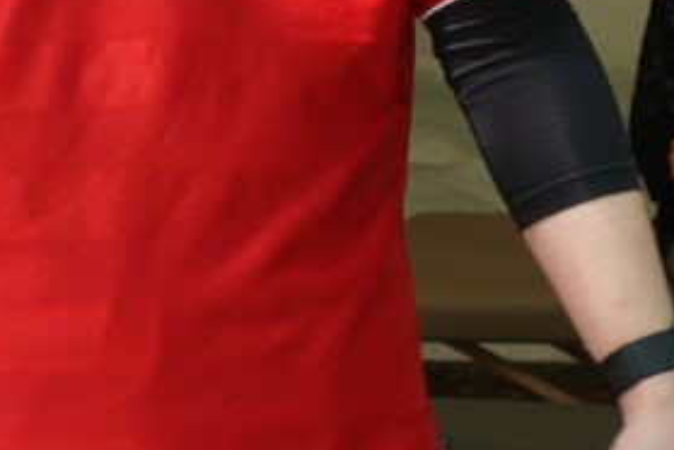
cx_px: 106
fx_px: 3576
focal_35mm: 191
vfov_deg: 7.0
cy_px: -308
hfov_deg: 10.7
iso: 80
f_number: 2.8
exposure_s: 1/60
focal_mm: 19.57
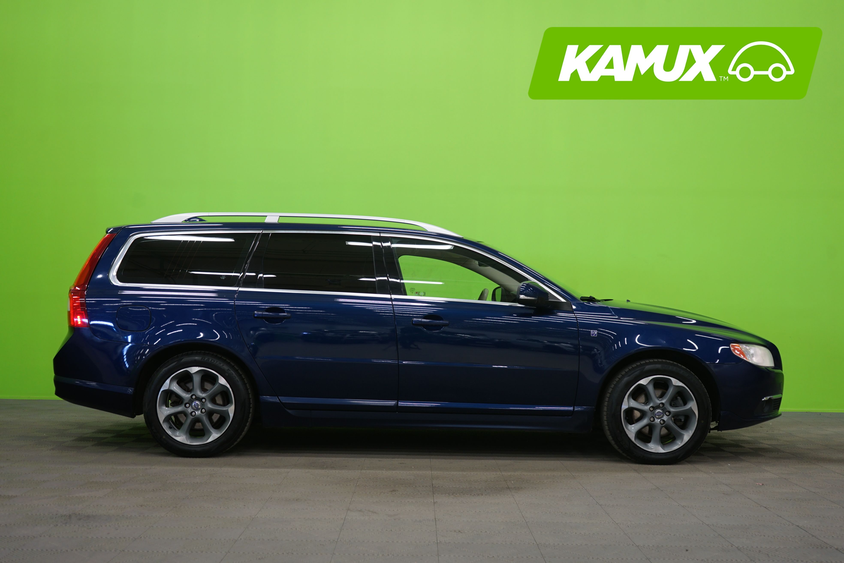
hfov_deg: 48.5
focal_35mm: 40
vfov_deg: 33.4
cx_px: 422
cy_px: 282
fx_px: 938
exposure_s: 1/10
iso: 400
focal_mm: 40
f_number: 4.5
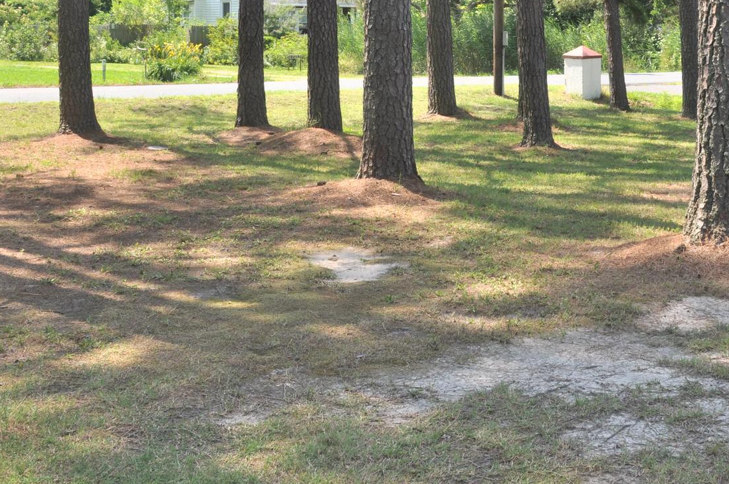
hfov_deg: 35.5
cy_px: 53
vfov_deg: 23.5
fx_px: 1133
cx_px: 455
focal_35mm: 56
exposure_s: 1/125
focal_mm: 20
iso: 200
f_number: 11
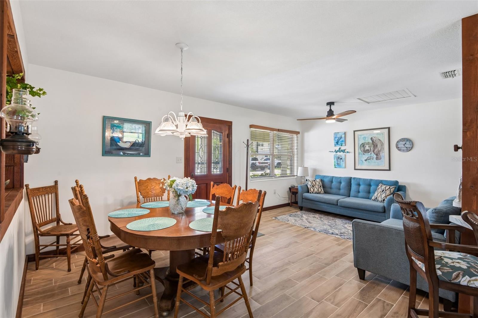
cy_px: 159
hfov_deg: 93.3
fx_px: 226
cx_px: 239
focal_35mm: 17
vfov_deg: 70.4
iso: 400
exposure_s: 1/15
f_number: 8
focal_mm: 17
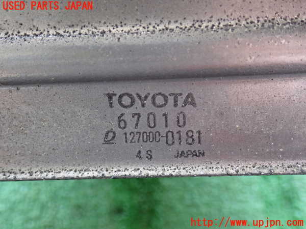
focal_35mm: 38
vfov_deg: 37.7
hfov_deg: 49.0
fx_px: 336
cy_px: 114
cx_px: 153
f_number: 2.7
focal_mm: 6.83
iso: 500
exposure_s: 1/40
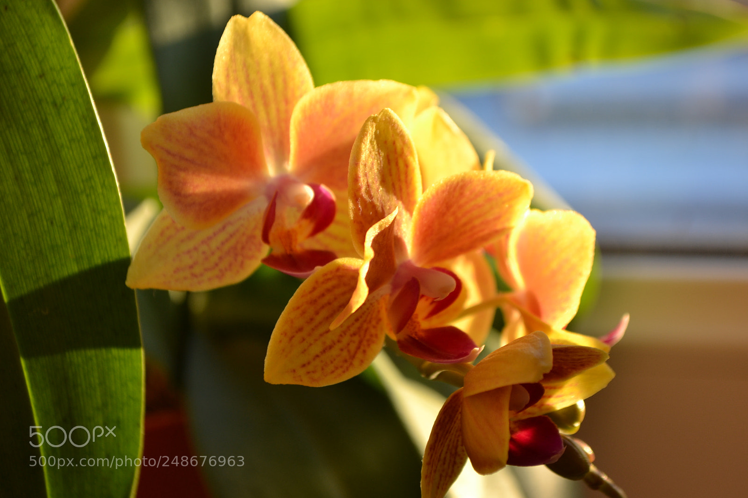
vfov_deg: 16.5
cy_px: 249
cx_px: 374
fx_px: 1714
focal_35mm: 82
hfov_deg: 24.6
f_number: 5.6
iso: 200
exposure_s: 1/100
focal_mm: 55
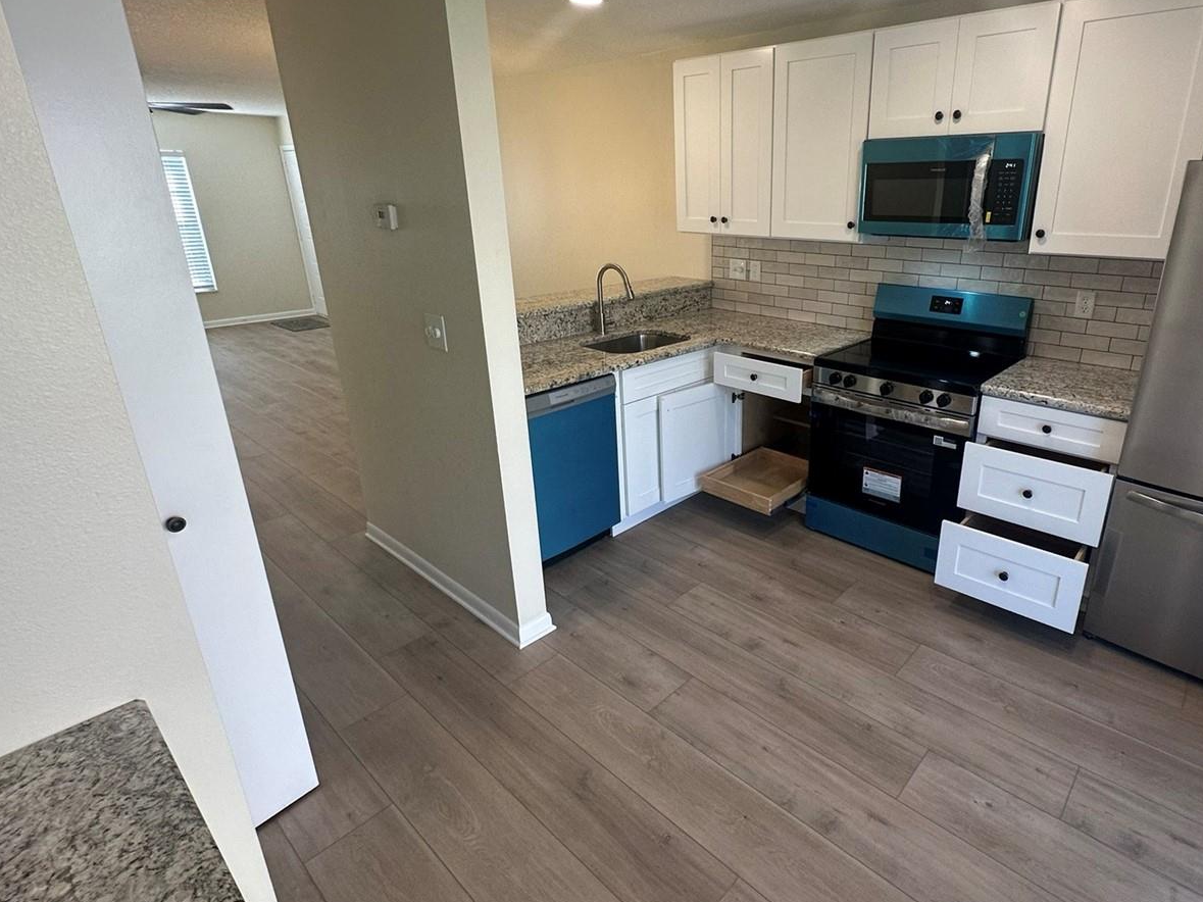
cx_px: 724
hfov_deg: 83.6
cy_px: 419
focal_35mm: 19
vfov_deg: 68.6
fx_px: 660
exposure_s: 1/120
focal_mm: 2.22
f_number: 2.2
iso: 125
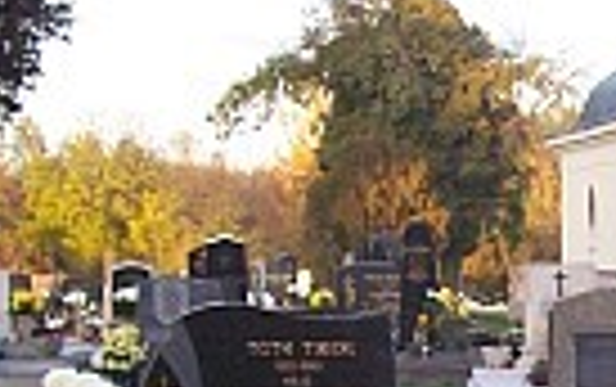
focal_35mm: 118
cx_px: 764
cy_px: 506
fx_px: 1983
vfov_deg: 10.9
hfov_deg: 16.8
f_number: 2.7
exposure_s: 1/90
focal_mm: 5.6
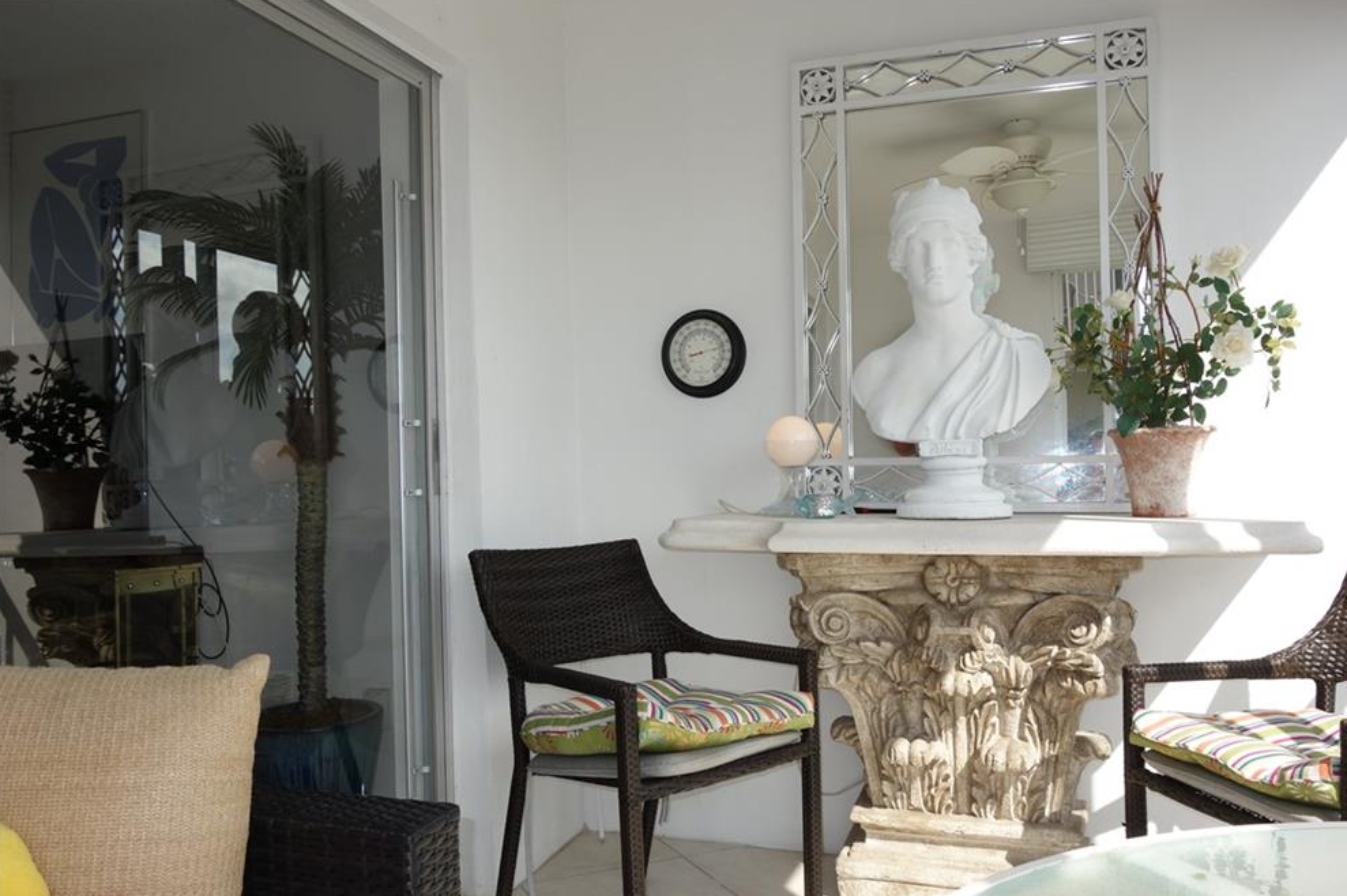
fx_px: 1084
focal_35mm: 29
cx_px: 693
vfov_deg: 44.9
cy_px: 458
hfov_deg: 63.7
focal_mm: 10.4
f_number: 5.6
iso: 125
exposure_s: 1/200
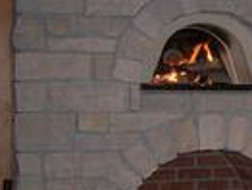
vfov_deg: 15.2
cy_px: 111
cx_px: 331
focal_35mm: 98
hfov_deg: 18.5
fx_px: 715
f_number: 2.6
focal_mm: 5.8
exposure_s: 1/40
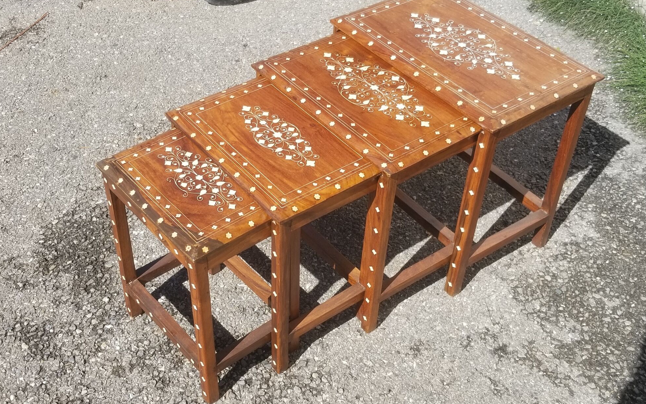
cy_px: 201
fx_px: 493
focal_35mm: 28
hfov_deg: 66.5
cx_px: 320
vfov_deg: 44.5
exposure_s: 1/1835
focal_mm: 4.25
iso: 50
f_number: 1.7
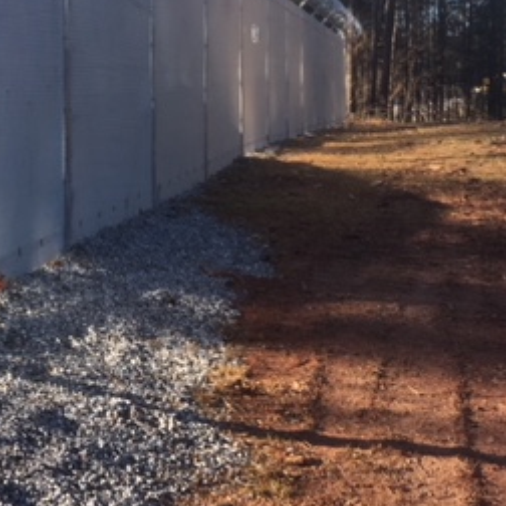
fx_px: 1075
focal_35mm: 65
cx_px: -88
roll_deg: +1.2
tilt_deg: -1.1
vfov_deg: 25.8
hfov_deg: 24.2
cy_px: 68
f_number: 2.2
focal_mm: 4.15
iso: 25
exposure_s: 1/425
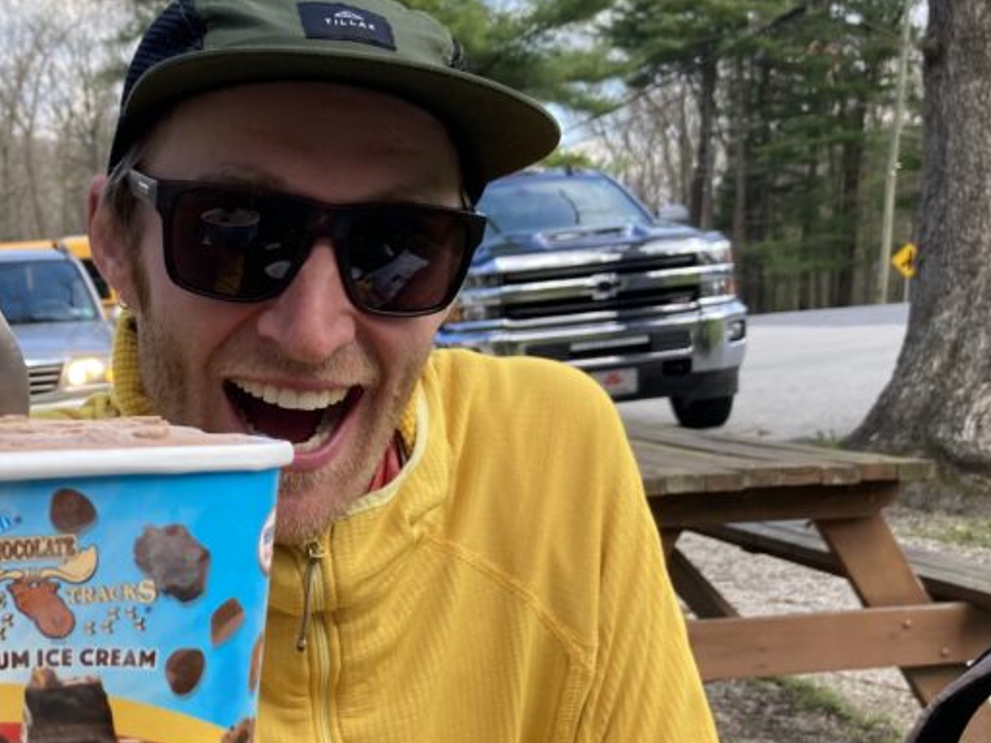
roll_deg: -1.2
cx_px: 151
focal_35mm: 56
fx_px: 1603
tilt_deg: -7.4
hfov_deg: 33.0
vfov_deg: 25.9
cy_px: 505
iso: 20
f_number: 1.8
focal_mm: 3.99
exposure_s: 1/421
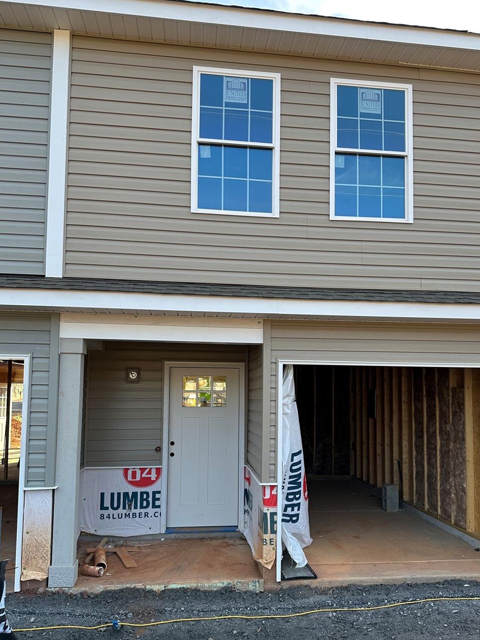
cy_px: 360
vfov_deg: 61.5
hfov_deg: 48.1
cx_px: 265
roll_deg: -0.2
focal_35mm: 29
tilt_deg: +3.5
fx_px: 536
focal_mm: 6.86
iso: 80
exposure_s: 1/816
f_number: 1.78
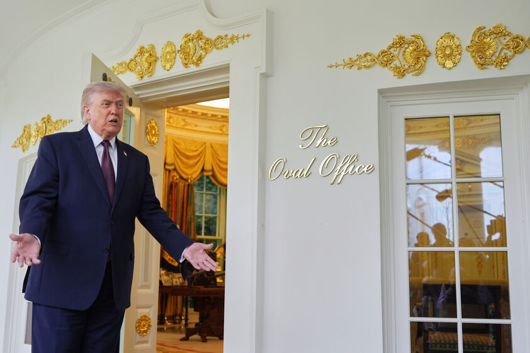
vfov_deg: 32.6
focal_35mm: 41
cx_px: 265
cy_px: 176
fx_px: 603
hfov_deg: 47.4
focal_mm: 41
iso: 500
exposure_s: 1/640
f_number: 2.8
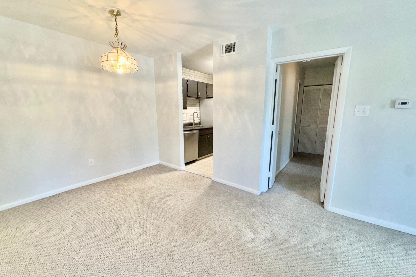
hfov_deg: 100.4
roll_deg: -0.1
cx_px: 205
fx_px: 173
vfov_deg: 77.3
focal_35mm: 15
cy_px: 141
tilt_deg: -11.3
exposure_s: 1/120
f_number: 2.2
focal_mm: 2.22
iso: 125
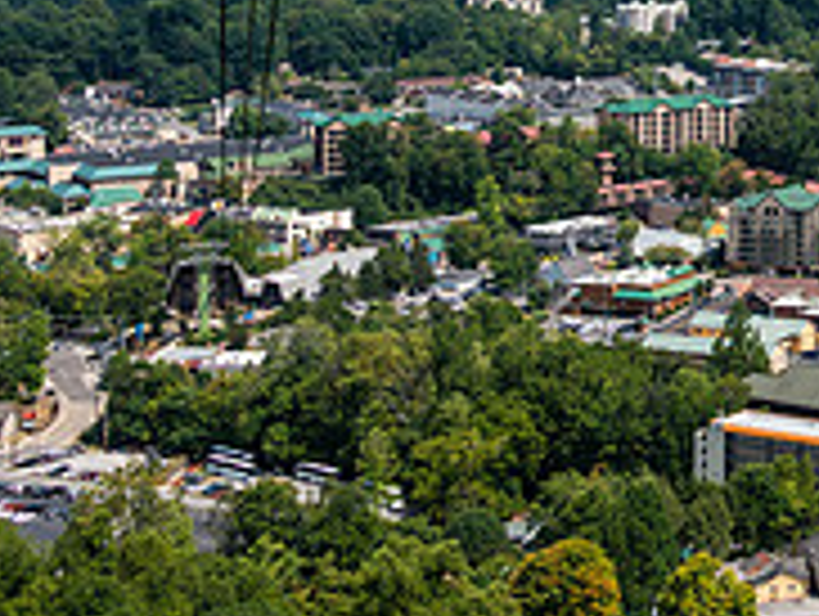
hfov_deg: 18.6
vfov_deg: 14.6
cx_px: 1071
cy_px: -120
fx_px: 2322
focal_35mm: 98
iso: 100
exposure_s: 1/400
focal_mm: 32
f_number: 8
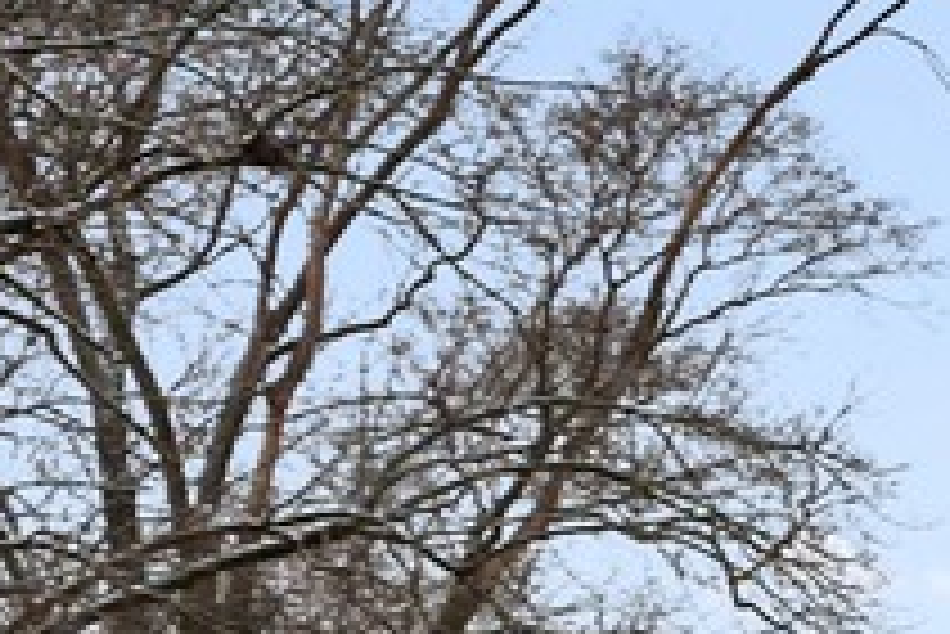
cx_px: 2929
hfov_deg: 5.5
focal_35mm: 353
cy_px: 1160
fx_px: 9321
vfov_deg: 3.9
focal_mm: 46
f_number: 8
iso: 200
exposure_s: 1/200
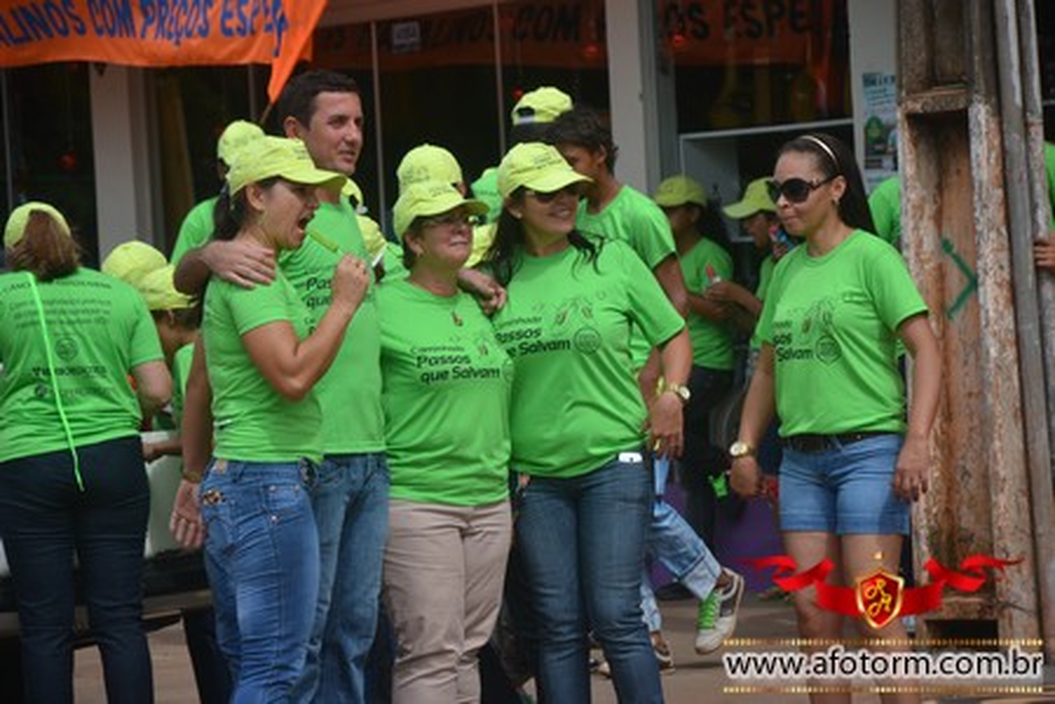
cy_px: 352
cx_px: 528
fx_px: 5494
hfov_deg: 11.0
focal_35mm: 188
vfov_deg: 7.3
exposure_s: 1/500
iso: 100
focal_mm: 125
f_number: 5.6
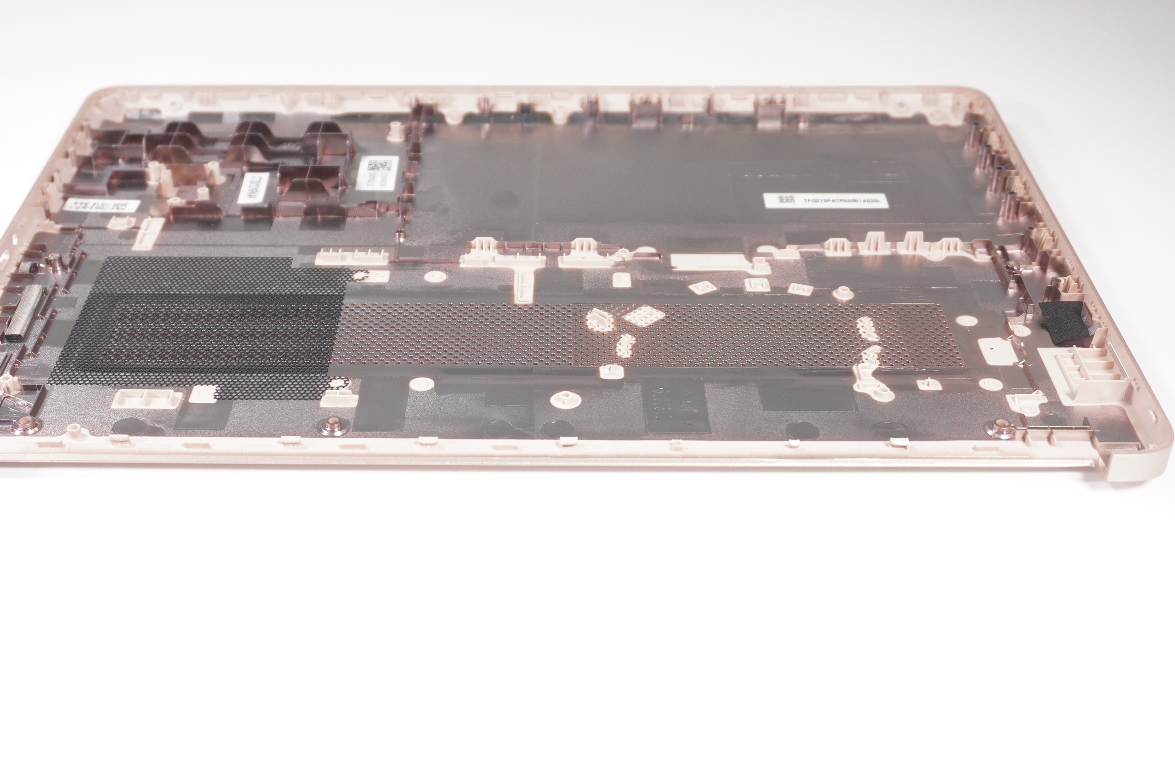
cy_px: 410
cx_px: 532
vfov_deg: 29.5
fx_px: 1486
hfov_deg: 43.1
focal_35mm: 46
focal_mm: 27
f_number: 5
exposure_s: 1/250
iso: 800
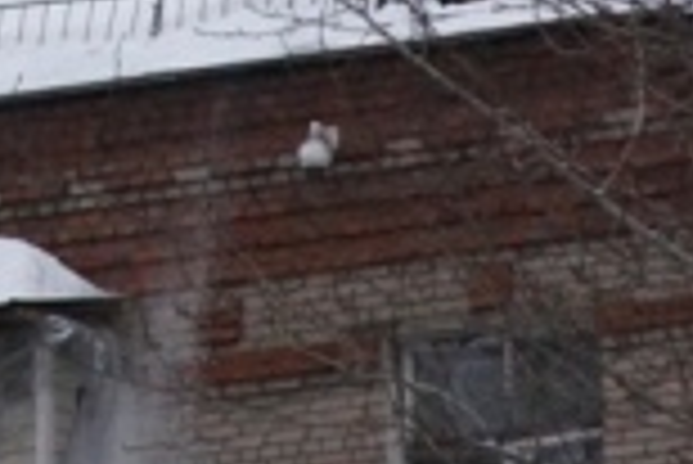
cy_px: -101
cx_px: 18
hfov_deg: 10.4
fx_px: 3785
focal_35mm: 196
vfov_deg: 7.0
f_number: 9
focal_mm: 45
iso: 6400
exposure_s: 1/800
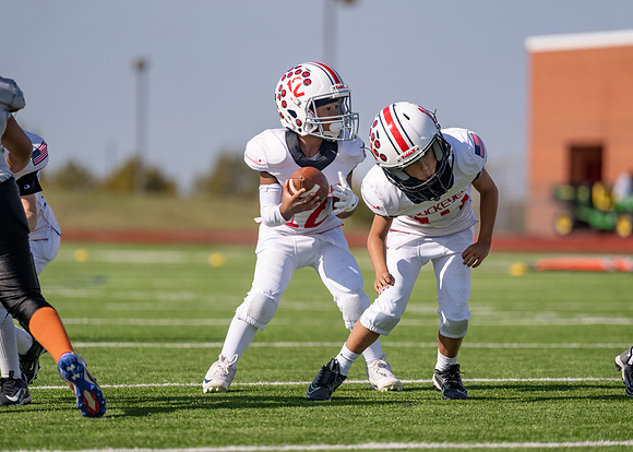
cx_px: 316
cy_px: 226
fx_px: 5029
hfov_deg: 7.2
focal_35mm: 280
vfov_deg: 5.1
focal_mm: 267
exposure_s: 1/3200
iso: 160
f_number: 4
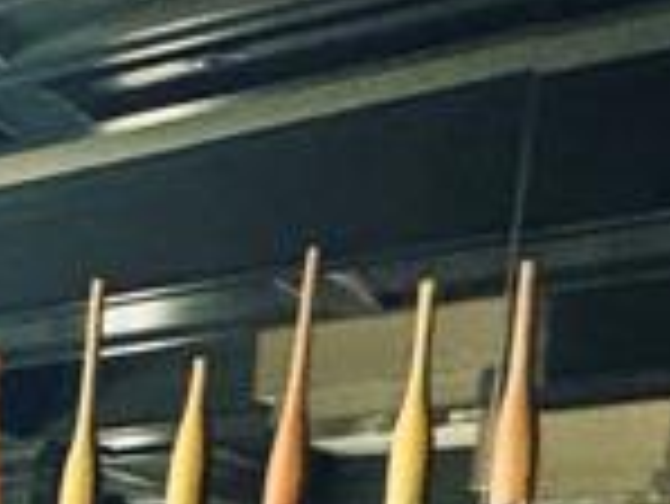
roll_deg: -0.3
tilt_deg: -8.5
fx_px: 1860
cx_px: -1129
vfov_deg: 13.2
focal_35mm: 96
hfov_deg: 12.8
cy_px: 1017
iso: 320
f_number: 2.2
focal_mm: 2.22
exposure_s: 1/84
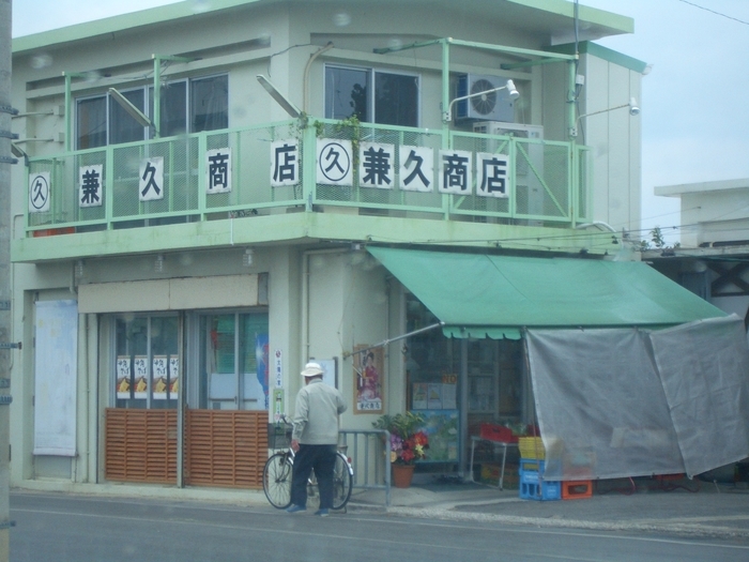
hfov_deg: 18.7
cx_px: 374
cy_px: 281
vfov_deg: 14.1
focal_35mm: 105
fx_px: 2272
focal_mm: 17.4
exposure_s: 1/100
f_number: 4.8
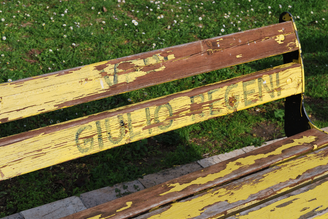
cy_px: 107
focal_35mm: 67
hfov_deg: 30.0
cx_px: 163
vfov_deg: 20.4
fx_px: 611
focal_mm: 42
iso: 100
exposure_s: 1/400
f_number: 9
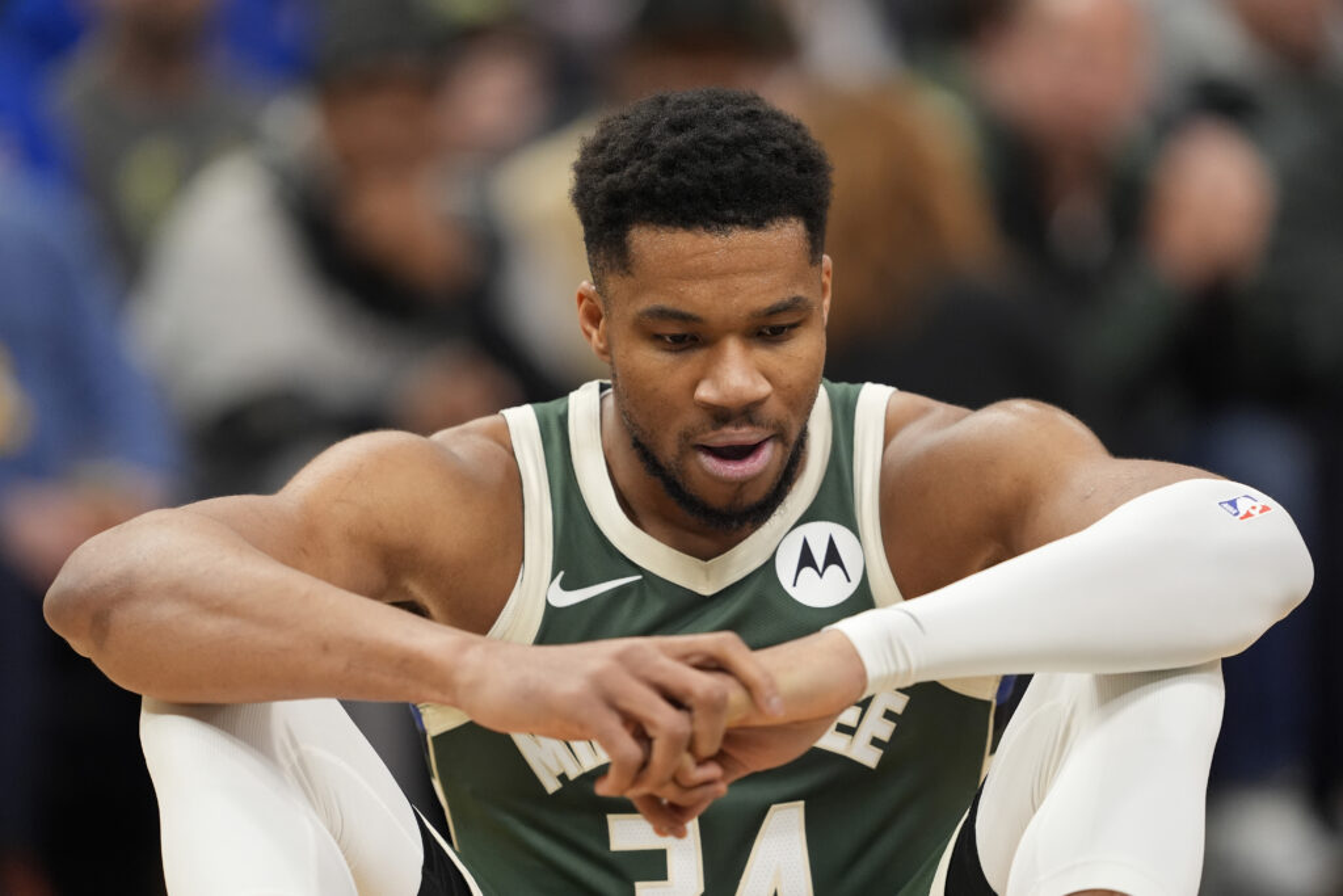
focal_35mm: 400
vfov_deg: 3.4
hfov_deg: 5.2
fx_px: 14923
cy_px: 448
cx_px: 672
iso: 3200
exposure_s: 1/1250
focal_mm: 400
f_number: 3.2
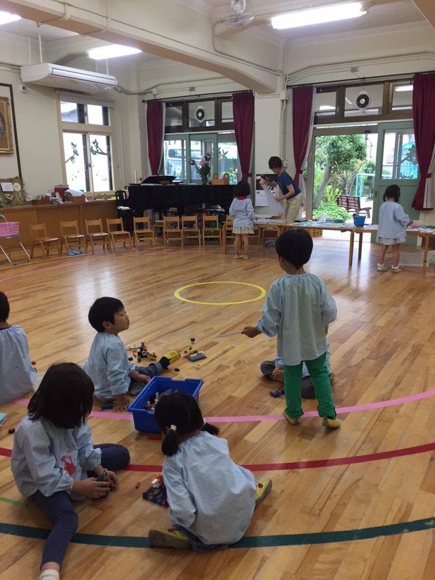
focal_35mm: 29
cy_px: 290
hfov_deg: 48.2
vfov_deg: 61.7
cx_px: 218
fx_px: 486
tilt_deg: -13.5
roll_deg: +0.2
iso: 50
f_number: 2.2
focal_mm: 4.15
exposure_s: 1/30
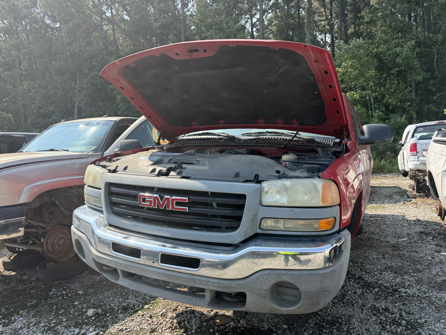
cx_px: 223
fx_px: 309
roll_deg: -0.8
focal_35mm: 24
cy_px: 168
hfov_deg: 71.6
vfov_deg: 56.8
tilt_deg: -2.2
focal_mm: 6.76
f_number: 1.78
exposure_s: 1/2370
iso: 100
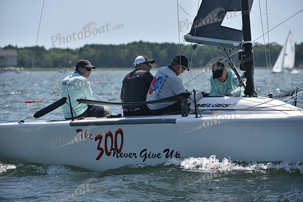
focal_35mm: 200
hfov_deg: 10.3
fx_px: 1684
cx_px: 152
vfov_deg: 6.9
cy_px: 101
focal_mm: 200
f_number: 5
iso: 100
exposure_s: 1/800
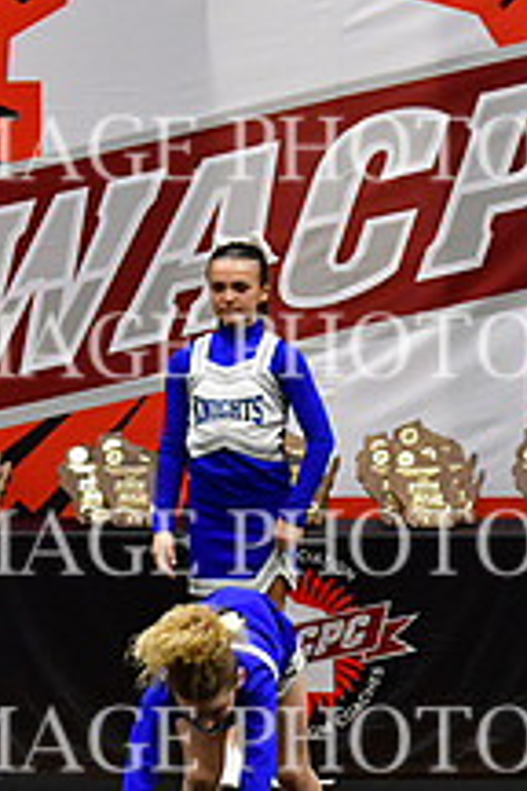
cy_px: 641
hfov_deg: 3.6
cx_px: 203
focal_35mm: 382
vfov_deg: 5.4
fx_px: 8387
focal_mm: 95
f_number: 3.5
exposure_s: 1/500
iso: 4000
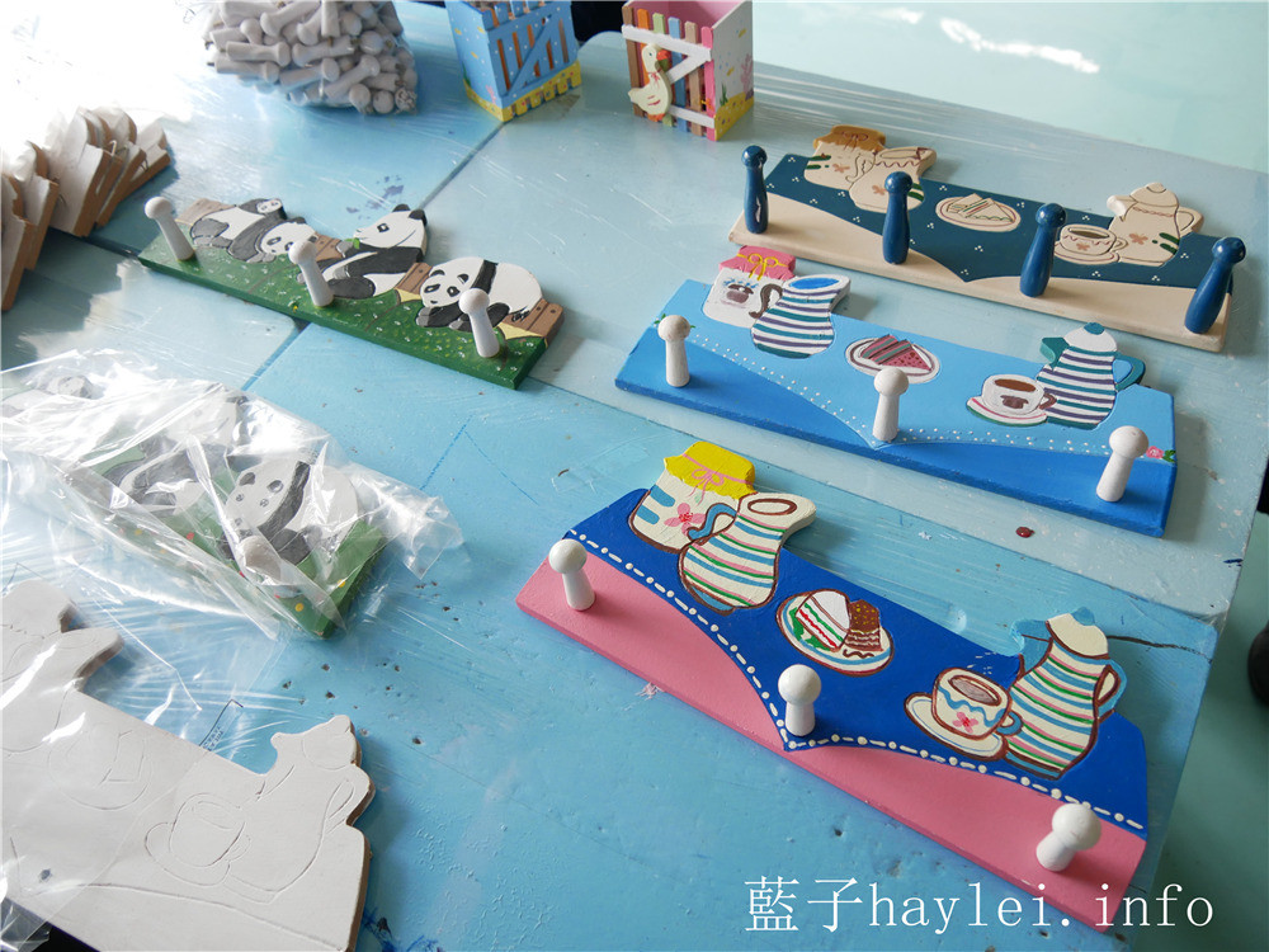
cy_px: 476
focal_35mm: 28
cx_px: 634
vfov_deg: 49.7
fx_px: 1026
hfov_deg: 63.4
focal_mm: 14
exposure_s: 1/60
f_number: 3.5
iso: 500
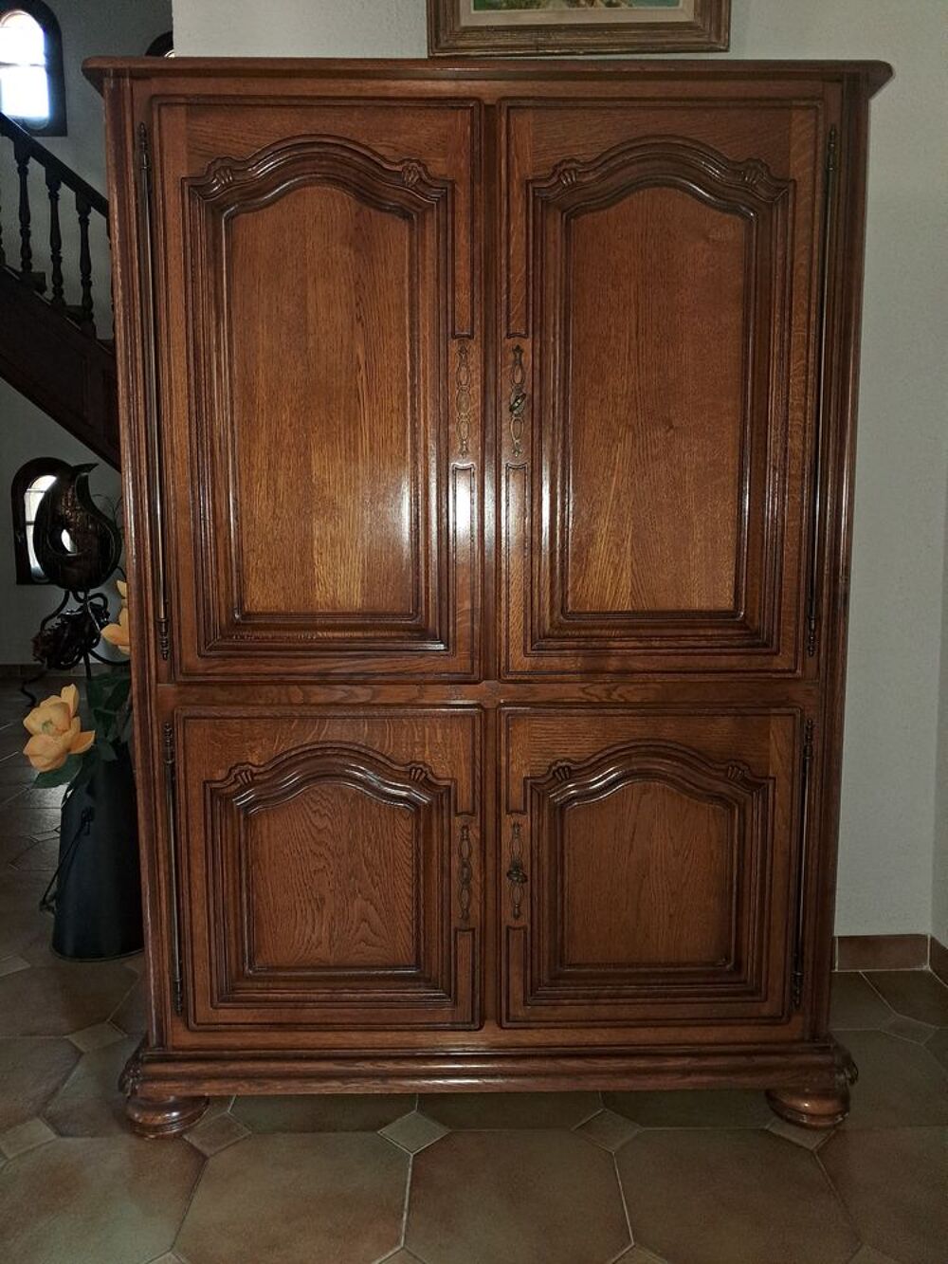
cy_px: 632
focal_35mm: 27
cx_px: 474
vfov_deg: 65.3
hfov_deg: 51.4
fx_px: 986
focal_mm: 4
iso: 320
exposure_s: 1/50
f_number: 1.8
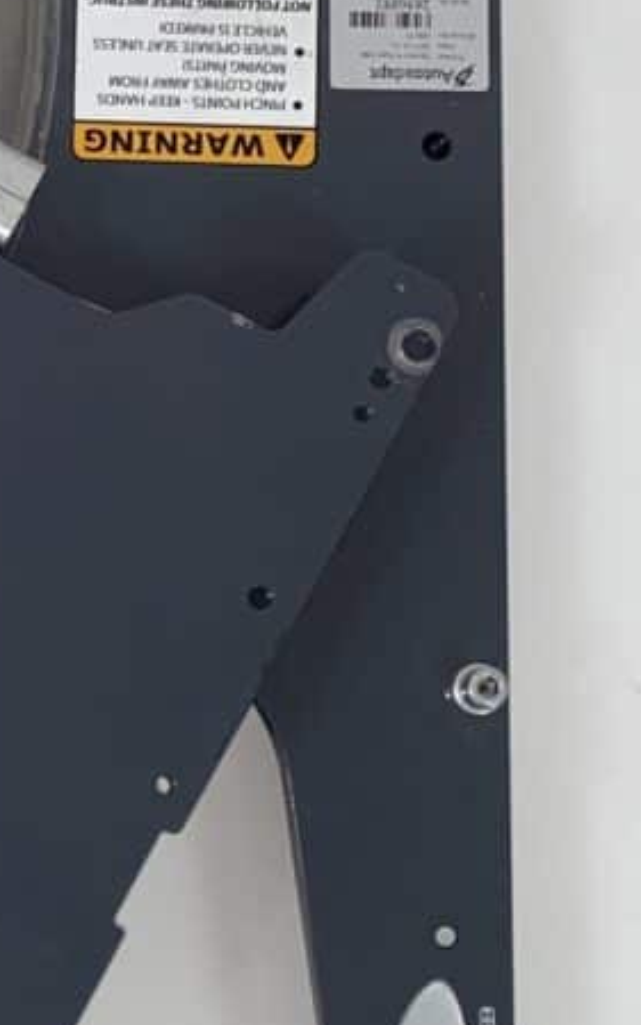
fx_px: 2513
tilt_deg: -86.2
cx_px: -422
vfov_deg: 22.9
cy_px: 688
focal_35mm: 90
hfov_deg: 13.4
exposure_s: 1/100
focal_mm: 4.25
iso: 40
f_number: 1.8
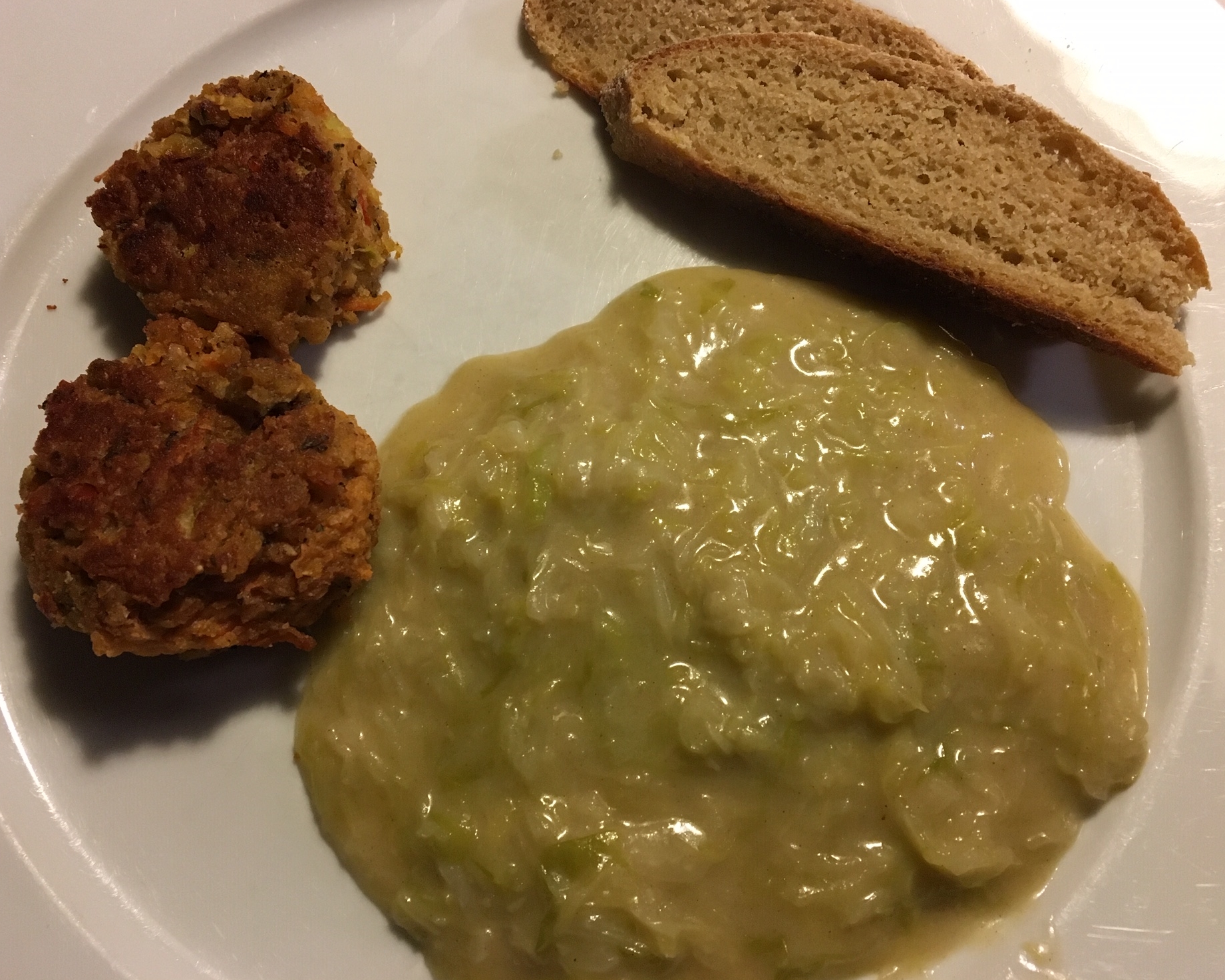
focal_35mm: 31
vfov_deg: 47.1
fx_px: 1124
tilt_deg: -70.0
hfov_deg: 57.2
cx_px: 618
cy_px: 487
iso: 250
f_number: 2.2
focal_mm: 4.15
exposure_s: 1/33
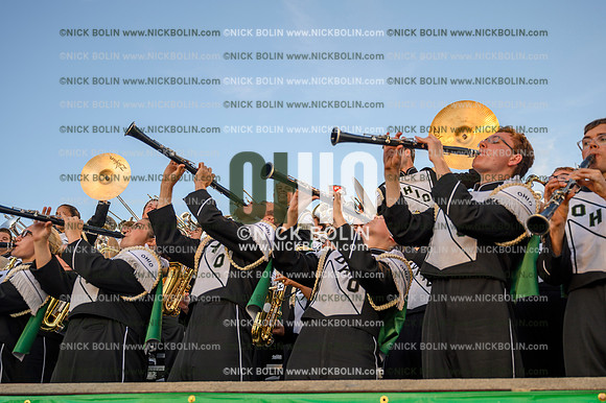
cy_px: 202
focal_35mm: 41
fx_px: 690
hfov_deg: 47.4
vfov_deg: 32.6
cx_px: 303
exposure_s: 1/125
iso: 100
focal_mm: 41
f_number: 4
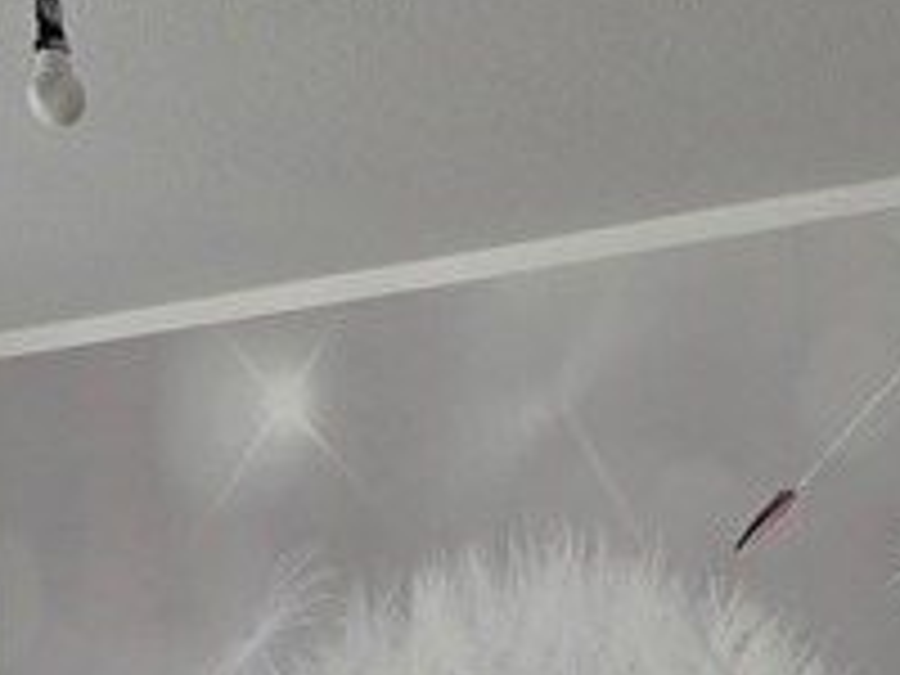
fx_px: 2392
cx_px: 706
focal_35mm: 92
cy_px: 1035
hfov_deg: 21.1
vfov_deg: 14.8
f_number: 1.7
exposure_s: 1/104
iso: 20
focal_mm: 6.3
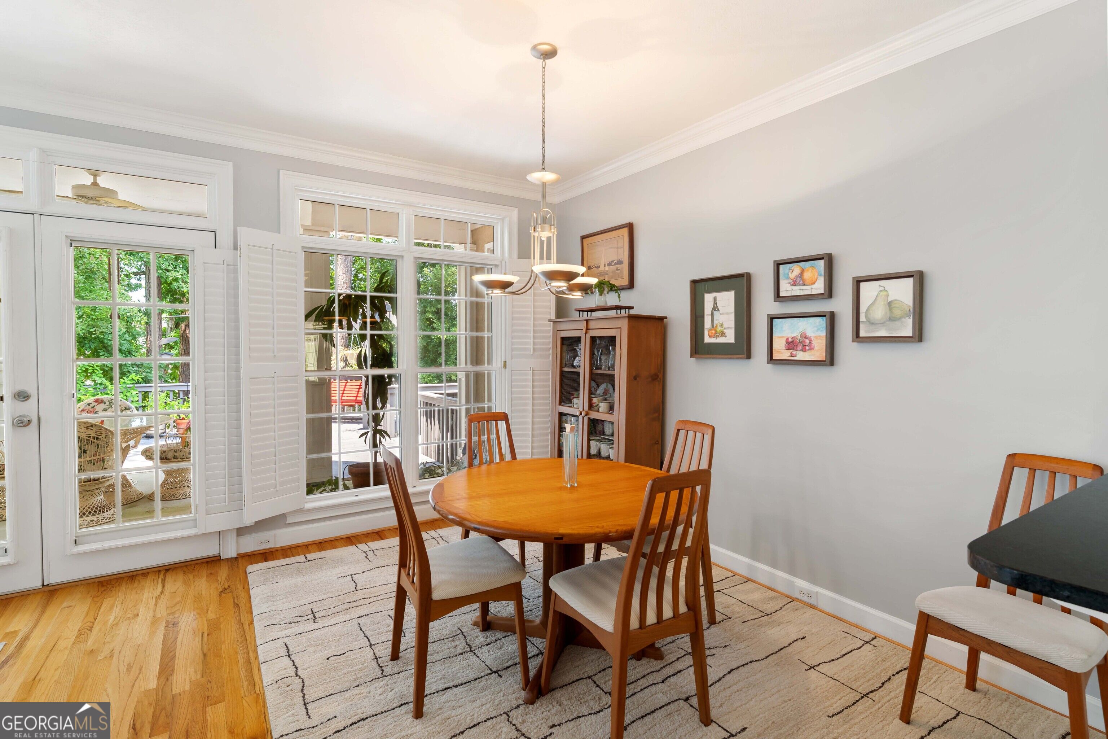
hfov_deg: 93.3
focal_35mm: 17
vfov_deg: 70.4
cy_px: 370
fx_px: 523
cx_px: 554
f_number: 8
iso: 320
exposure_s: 1/1.25
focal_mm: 17
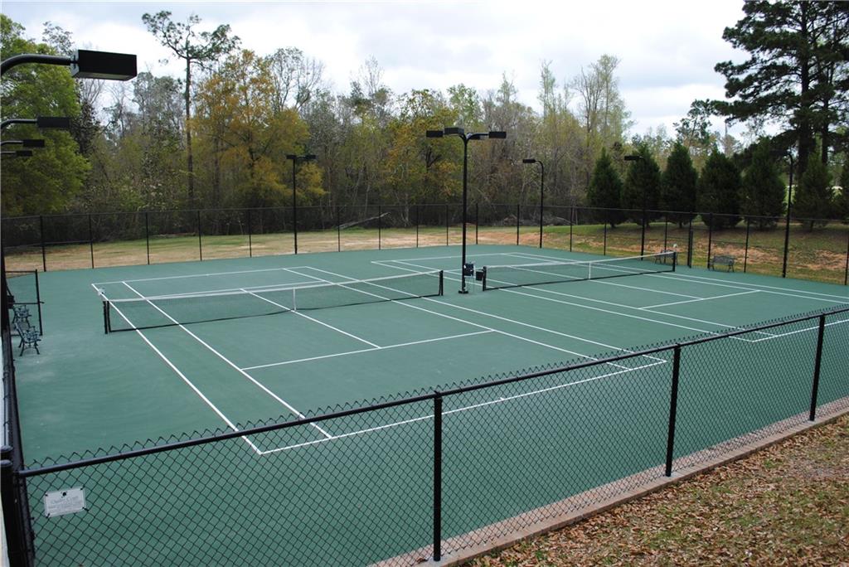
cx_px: 424
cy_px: 284
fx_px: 637
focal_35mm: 27
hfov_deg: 67.4
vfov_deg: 48.0
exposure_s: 1/160
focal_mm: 18
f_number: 6.3
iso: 100
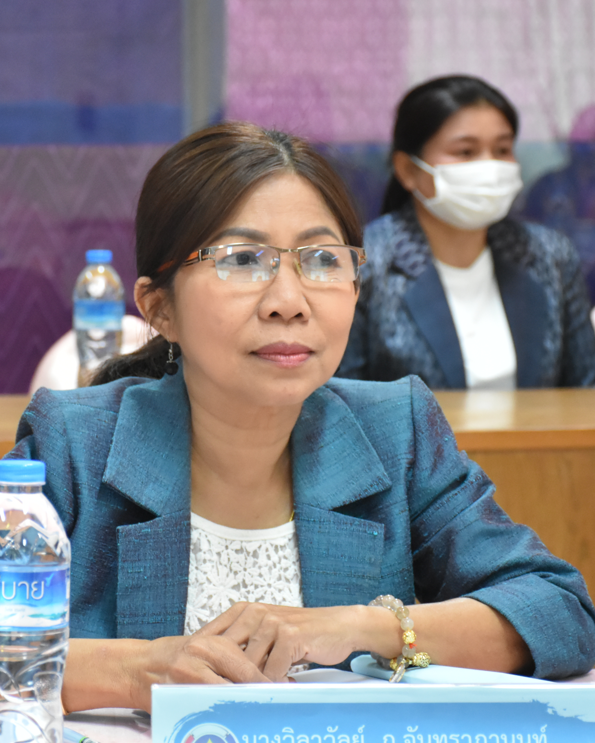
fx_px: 2994
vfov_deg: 14.2
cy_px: 360
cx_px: 286
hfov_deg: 11.3
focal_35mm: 136
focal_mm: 62
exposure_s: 1/100
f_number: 5
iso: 3200
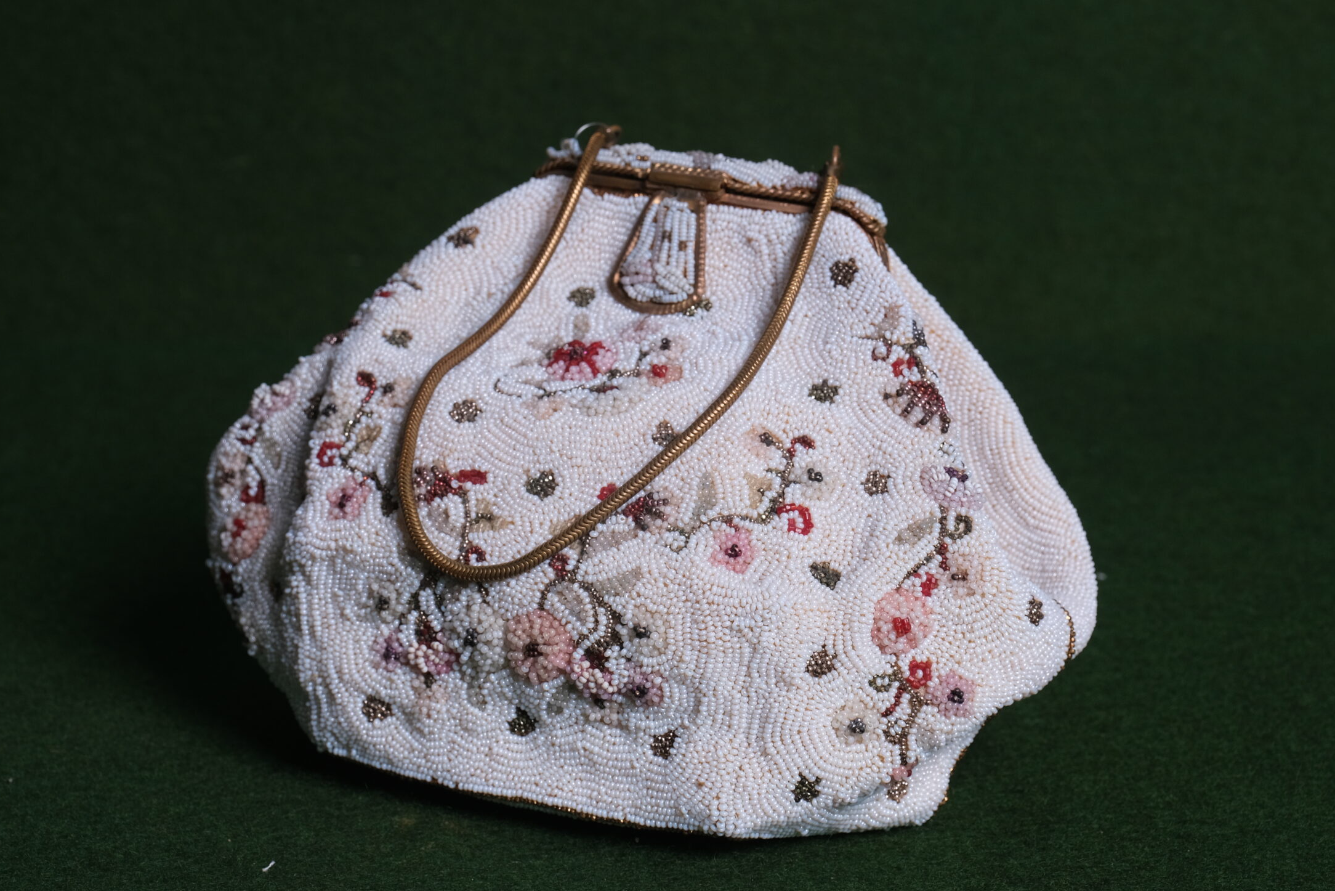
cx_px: 651
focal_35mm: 98
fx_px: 3634
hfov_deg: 20.8
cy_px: 432
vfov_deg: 14.0
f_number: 9
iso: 400
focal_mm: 55
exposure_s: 1/80
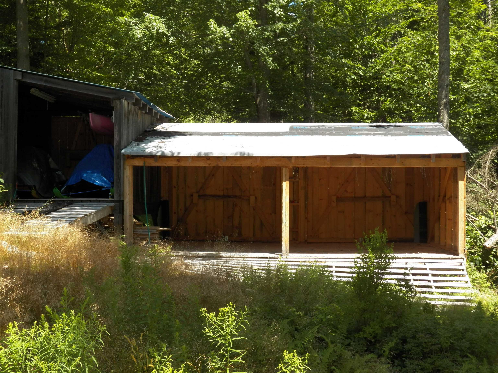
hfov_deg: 38.2
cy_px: 186
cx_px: 249
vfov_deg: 29.1
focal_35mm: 50
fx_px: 719
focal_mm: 8.9
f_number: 4
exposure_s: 1/400
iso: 125
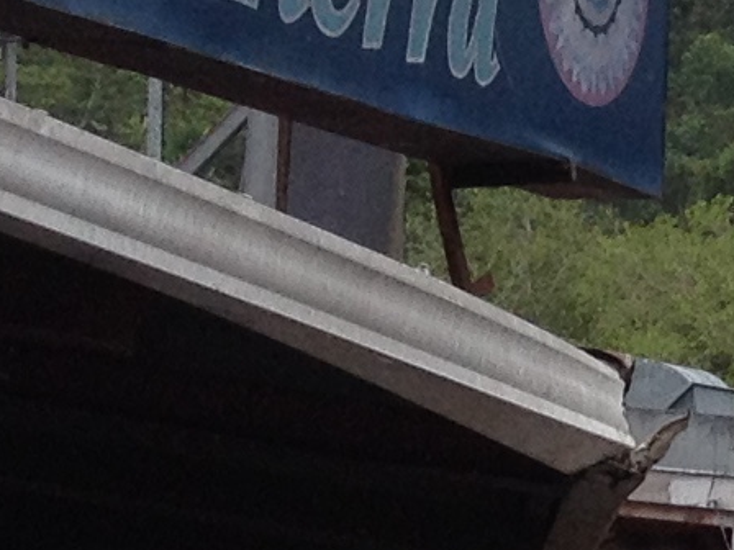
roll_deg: -0.4
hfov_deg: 6.9
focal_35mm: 255
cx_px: 2233
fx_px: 5407
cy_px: 457
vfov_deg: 5.8
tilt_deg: +1.2
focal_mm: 4.28
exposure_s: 1/649
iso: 50
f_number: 2.4
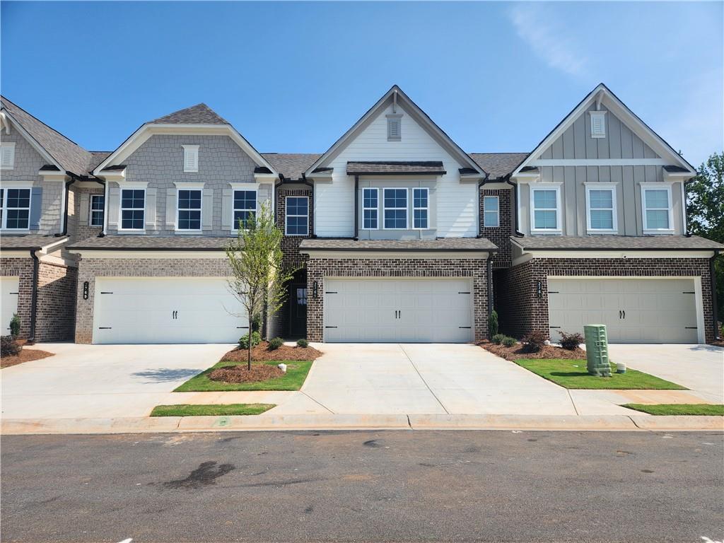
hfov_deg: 73.9
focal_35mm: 23
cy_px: 272
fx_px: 481
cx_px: 362
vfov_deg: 58.9
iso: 20
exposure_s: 1/1859
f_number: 1.8
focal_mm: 5.4
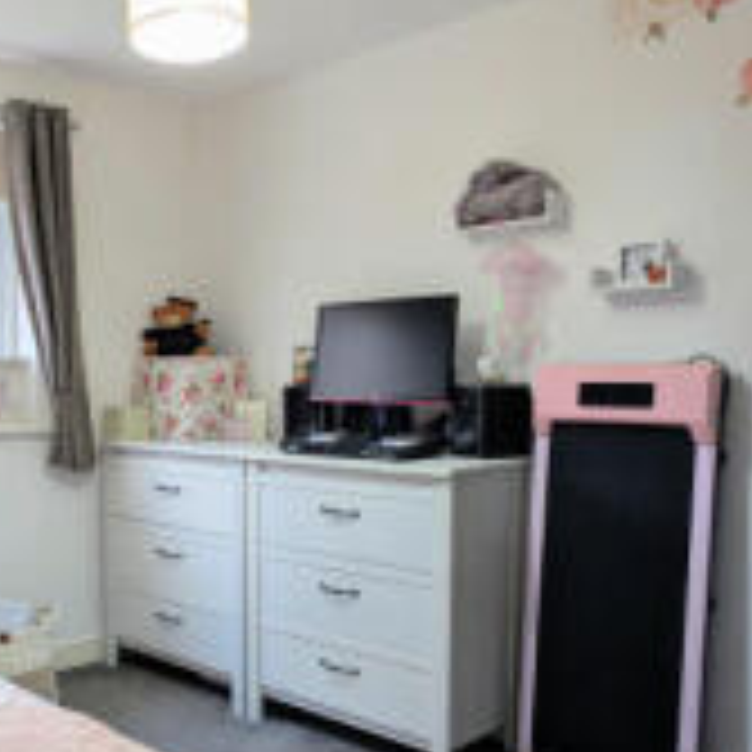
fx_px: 909
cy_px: 430
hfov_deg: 43.5
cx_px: 189
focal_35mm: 37
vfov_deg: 44.8
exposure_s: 1/16
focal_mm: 2.23
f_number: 1.95
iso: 47
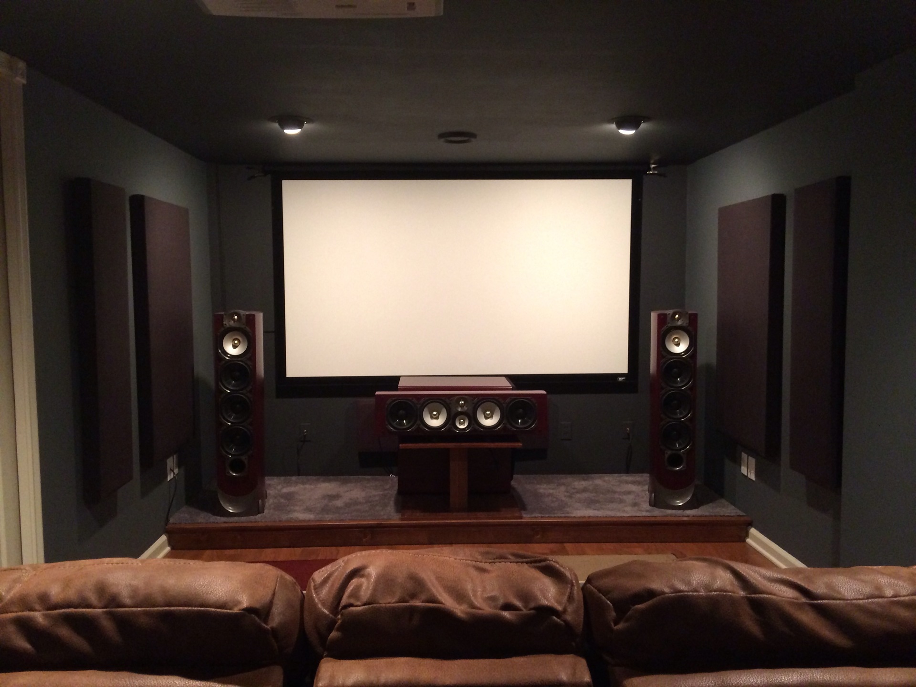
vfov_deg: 46.8
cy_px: 344
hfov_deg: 60.0
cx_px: 458
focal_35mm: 30
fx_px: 794
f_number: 2.2
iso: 320
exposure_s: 1/20
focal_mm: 4.12
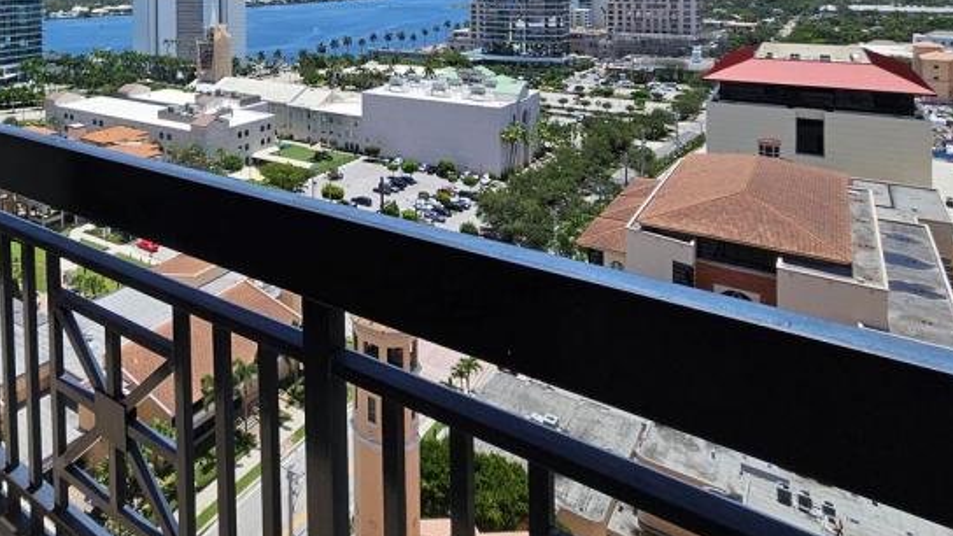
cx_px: 179
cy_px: -5
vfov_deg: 40.1
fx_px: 632
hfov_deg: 66.6
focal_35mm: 25
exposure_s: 1/3354
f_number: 2.2
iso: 50
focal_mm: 2.2
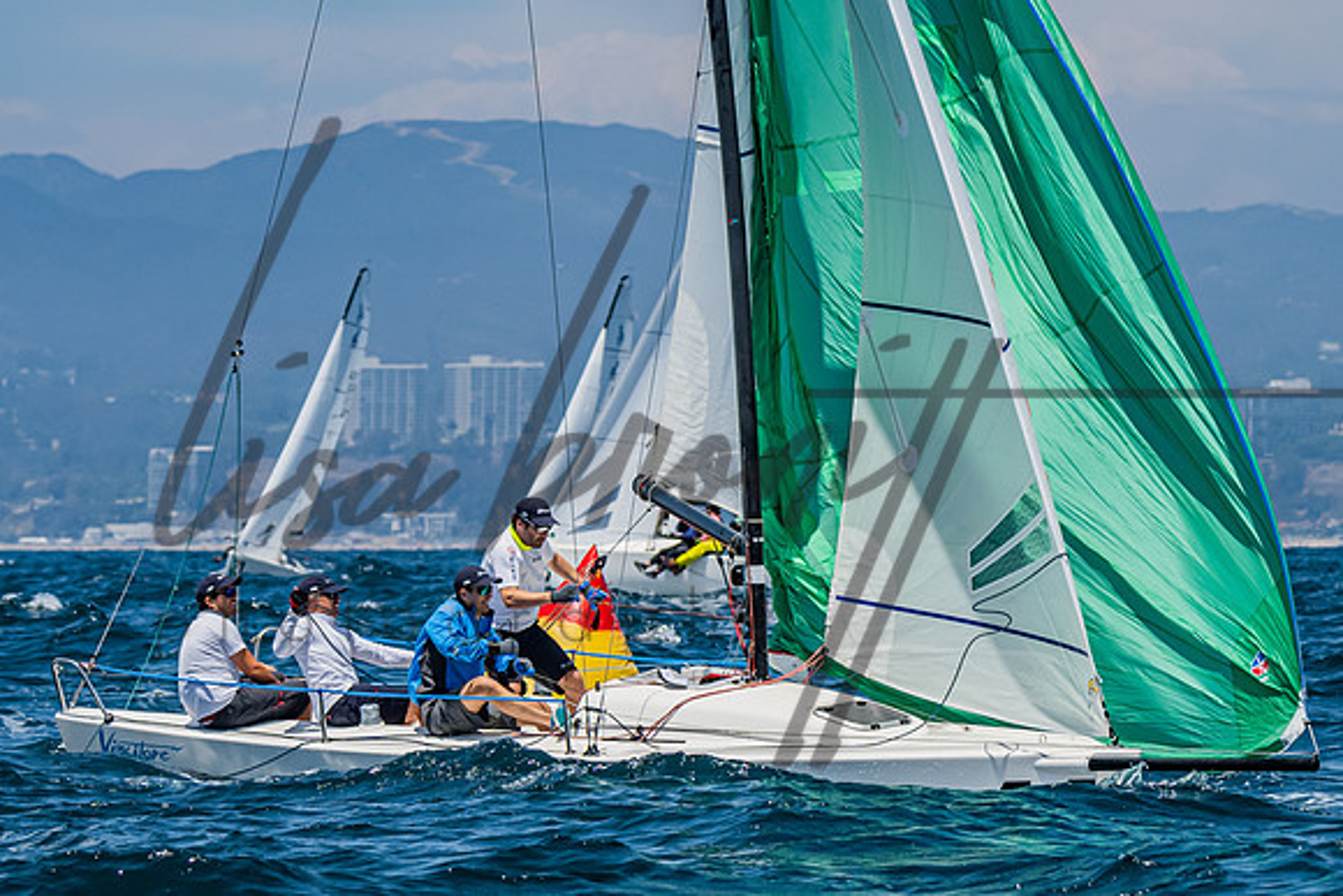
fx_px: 11181
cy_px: 456
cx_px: 657
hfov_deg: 6.9
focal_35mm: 300
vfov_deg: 4.6
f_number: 6.3
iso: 400
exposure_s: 1/2500
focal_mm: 160
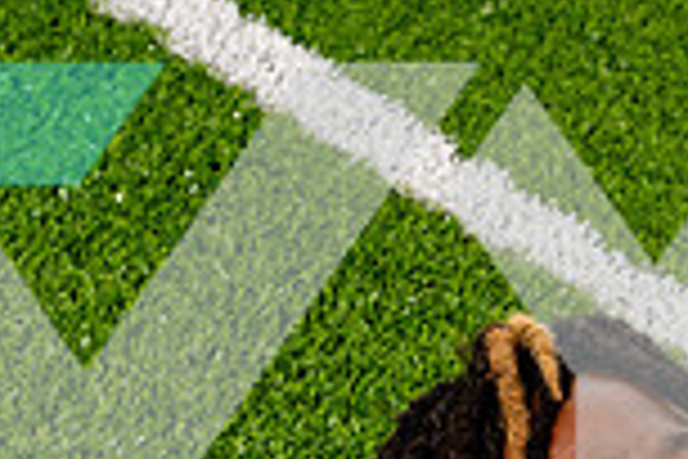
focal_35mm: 167
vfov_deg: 7.9
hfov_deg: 12.0
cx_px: 854
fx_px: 3191
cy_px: 848
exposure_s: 1/250
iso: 200
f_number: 8
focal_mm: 44
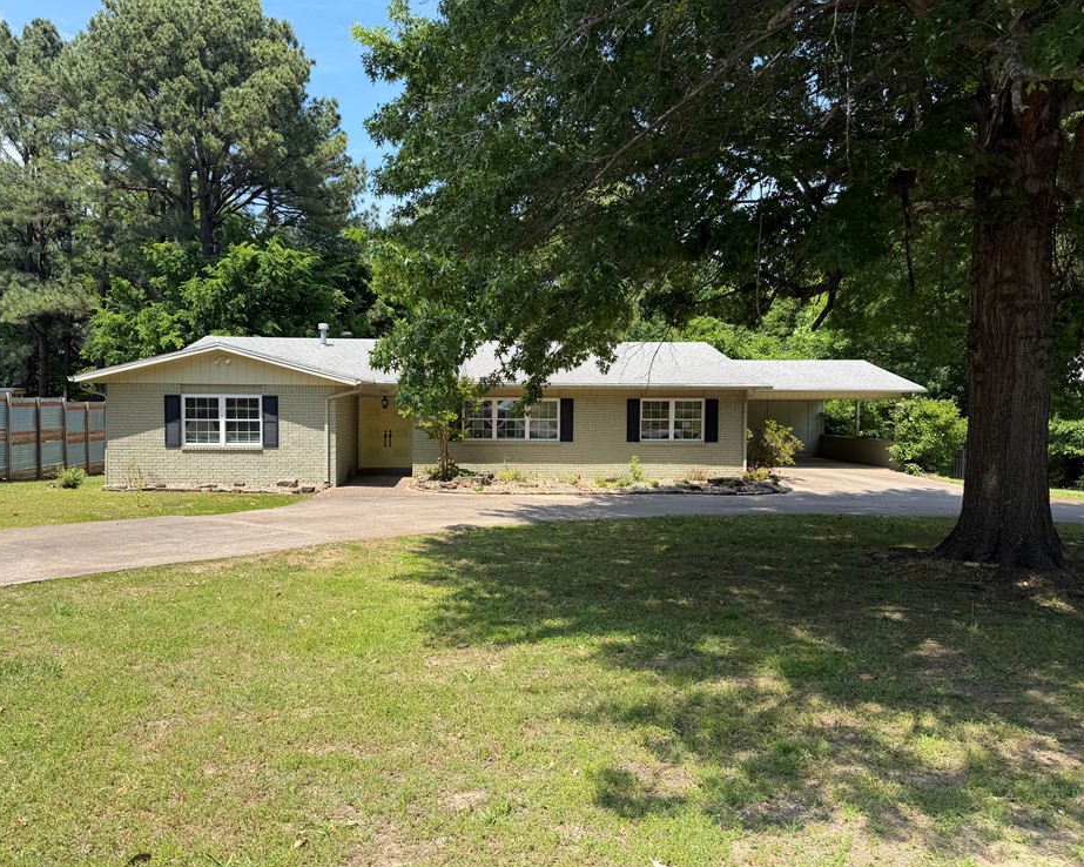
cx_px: 513
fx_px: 834
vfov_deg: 54.9
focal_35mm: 26
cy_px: 431
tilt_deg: -2.1
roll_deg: +0.6
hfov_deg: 66.0
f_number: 1.78
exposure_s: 1/2000
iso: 80
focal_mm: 6.76
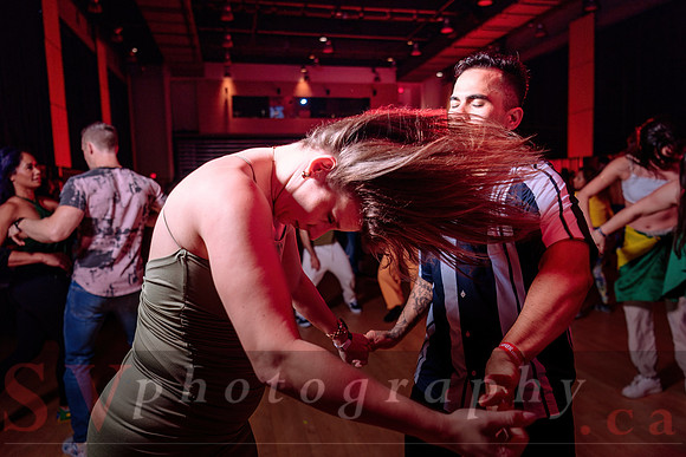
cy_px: 224
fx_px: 483
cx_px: 357
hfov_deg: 70.7
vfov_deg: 50.7
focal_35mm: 25
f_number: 2.8
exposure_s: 1/125
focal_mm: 24
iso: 800
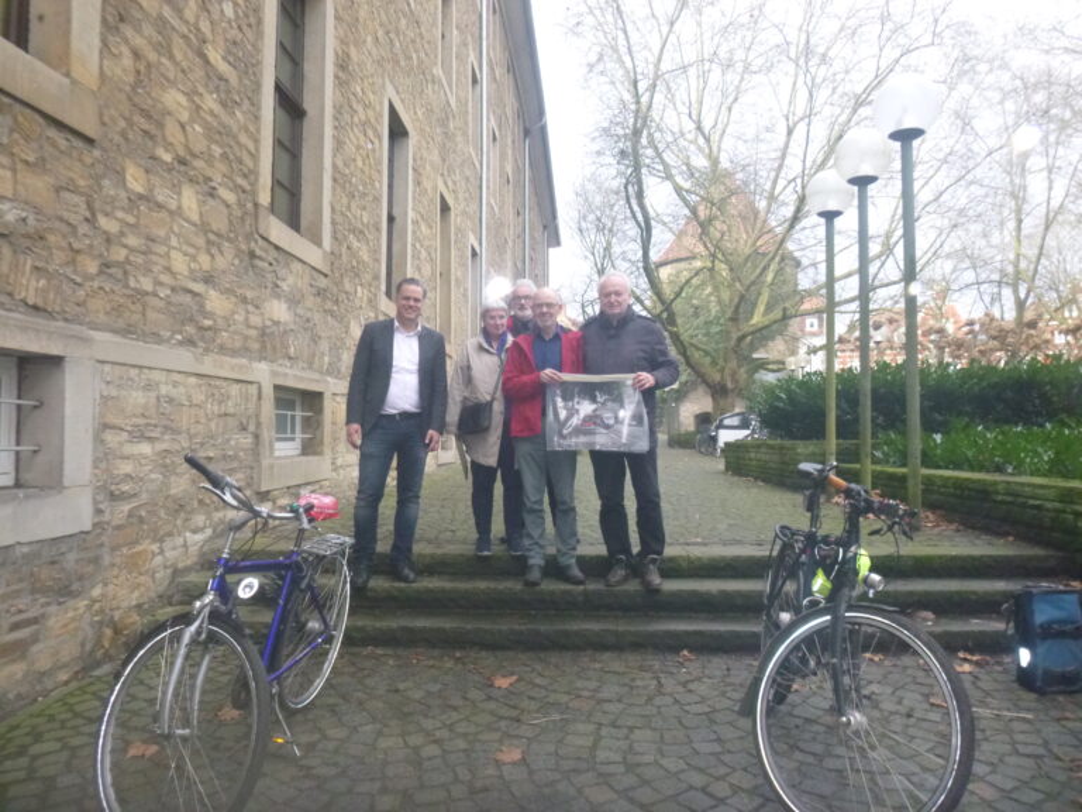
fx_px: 781
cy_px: 406
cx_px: 541
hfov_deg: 69.4
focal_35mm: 25
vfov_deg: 54.9
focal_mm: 4.5
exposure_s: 1/60
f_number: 3.9
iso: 400
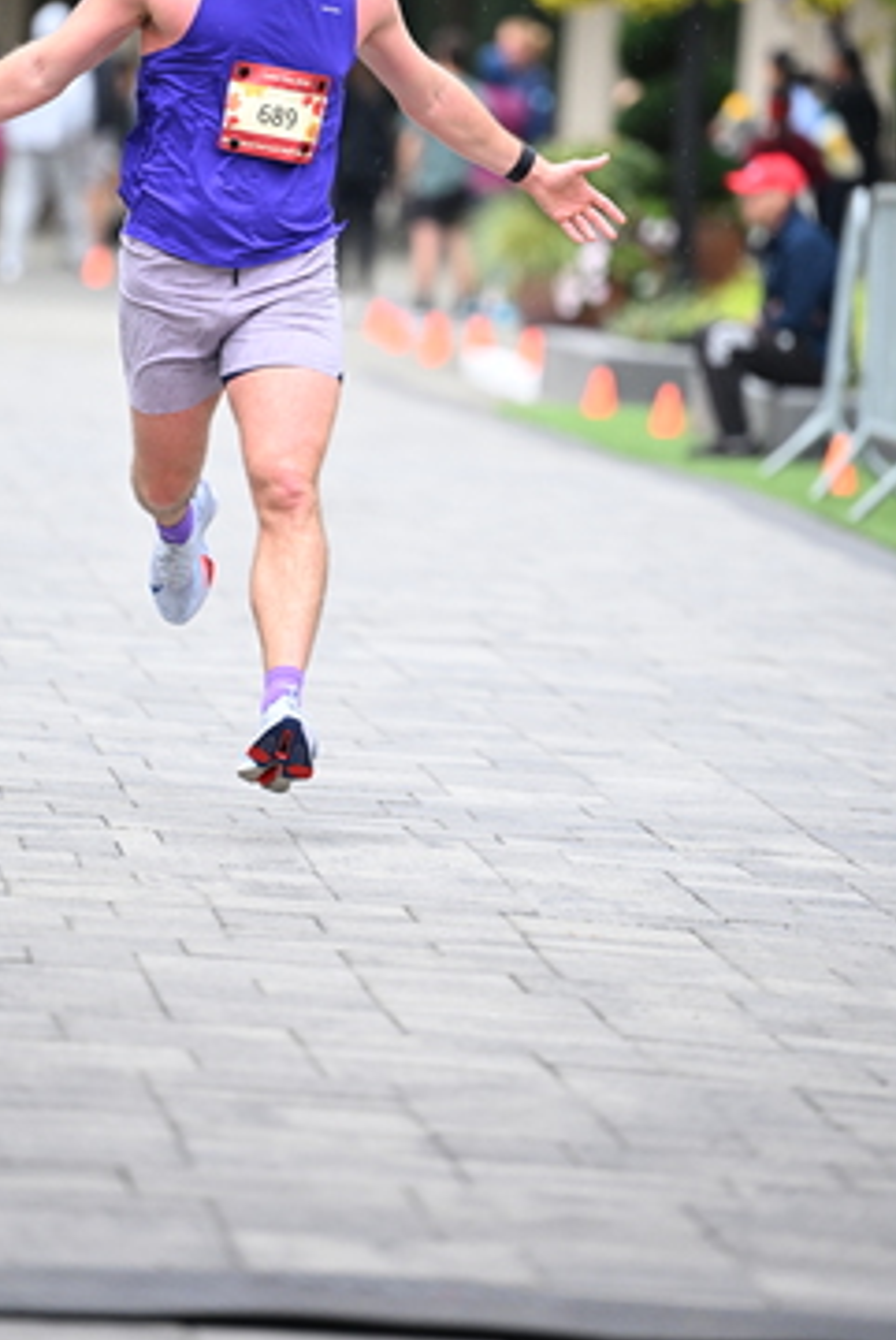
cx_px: 303
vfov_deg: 7.7
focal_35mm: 267
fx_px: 9939
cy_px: 406
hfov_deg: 5.2
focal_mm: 175
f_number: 2.8
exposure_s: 1/1600
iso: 1250
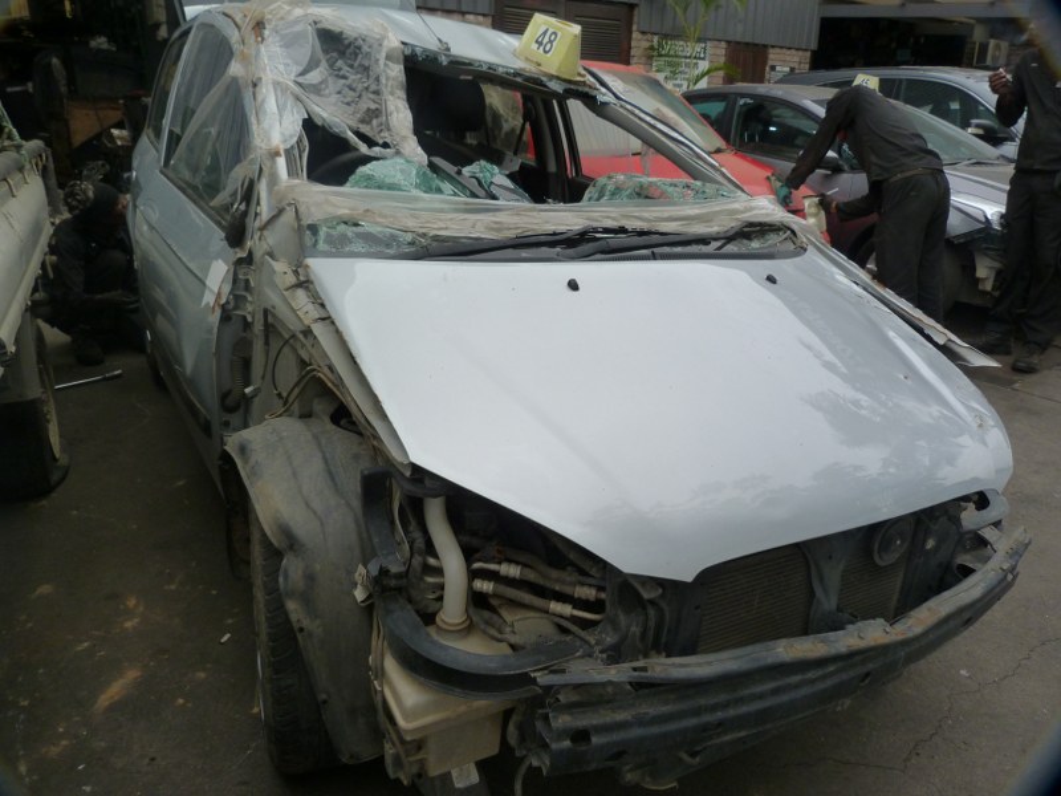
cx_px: 530
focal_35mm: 25
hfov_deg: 69.4
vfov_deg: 54.9
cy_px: 398
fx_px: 766
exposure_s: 1/125
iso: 125
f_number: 3.6
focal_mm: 4.5
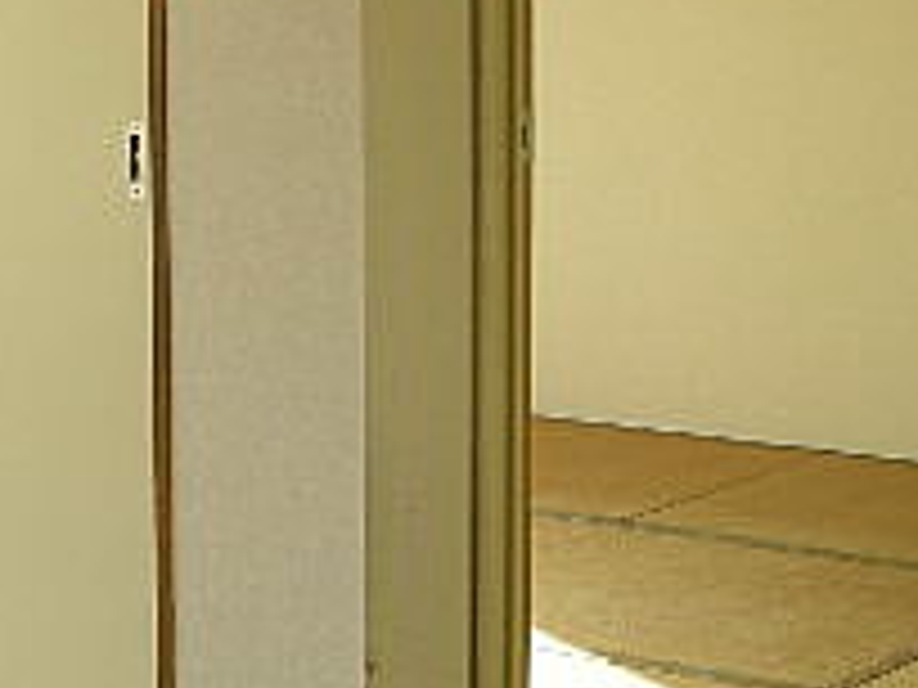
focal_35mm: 110
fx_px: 2917
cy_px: 261
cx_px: -220
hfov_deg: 17.0
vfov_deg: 13.4
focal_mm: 5.7
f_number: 2.8
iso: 50
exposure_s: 1/96
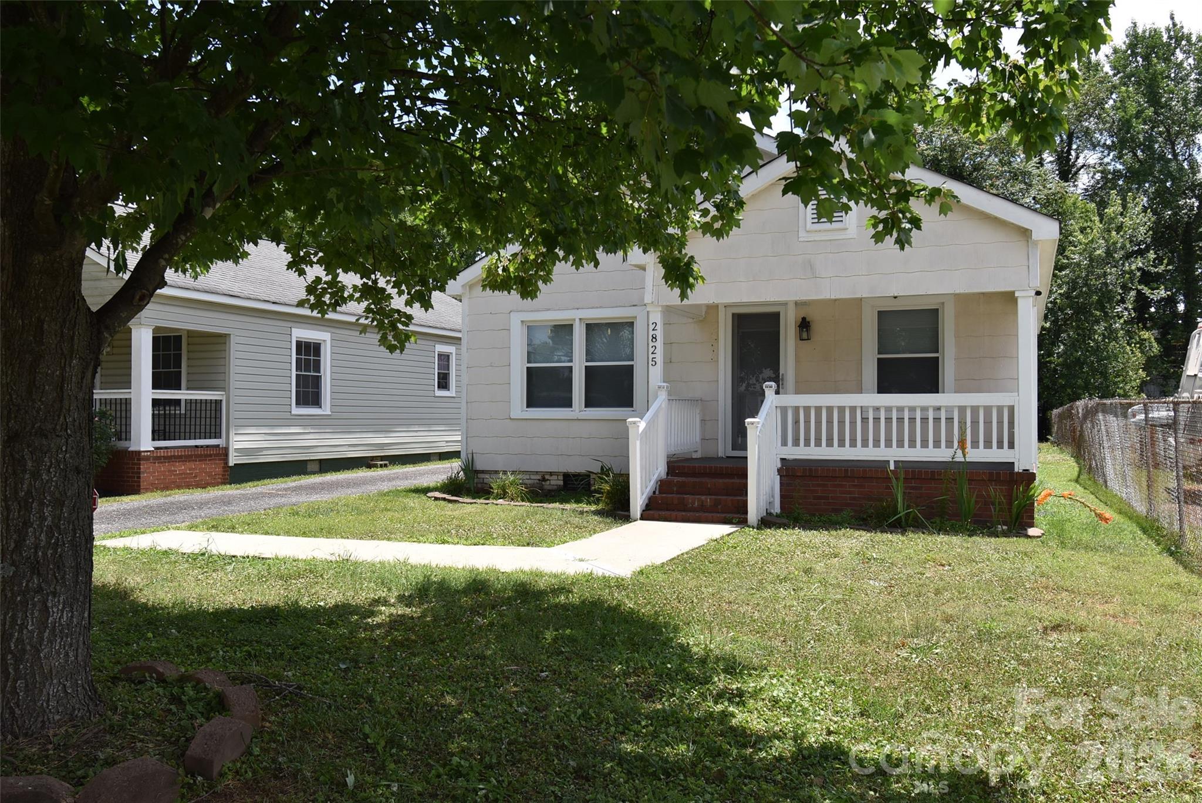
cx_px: 601
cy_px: 402
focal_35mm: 30
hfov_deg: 61.9
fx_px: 1002
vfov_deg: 43.7
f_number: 9
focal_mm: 20
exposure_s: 1/320
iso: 200
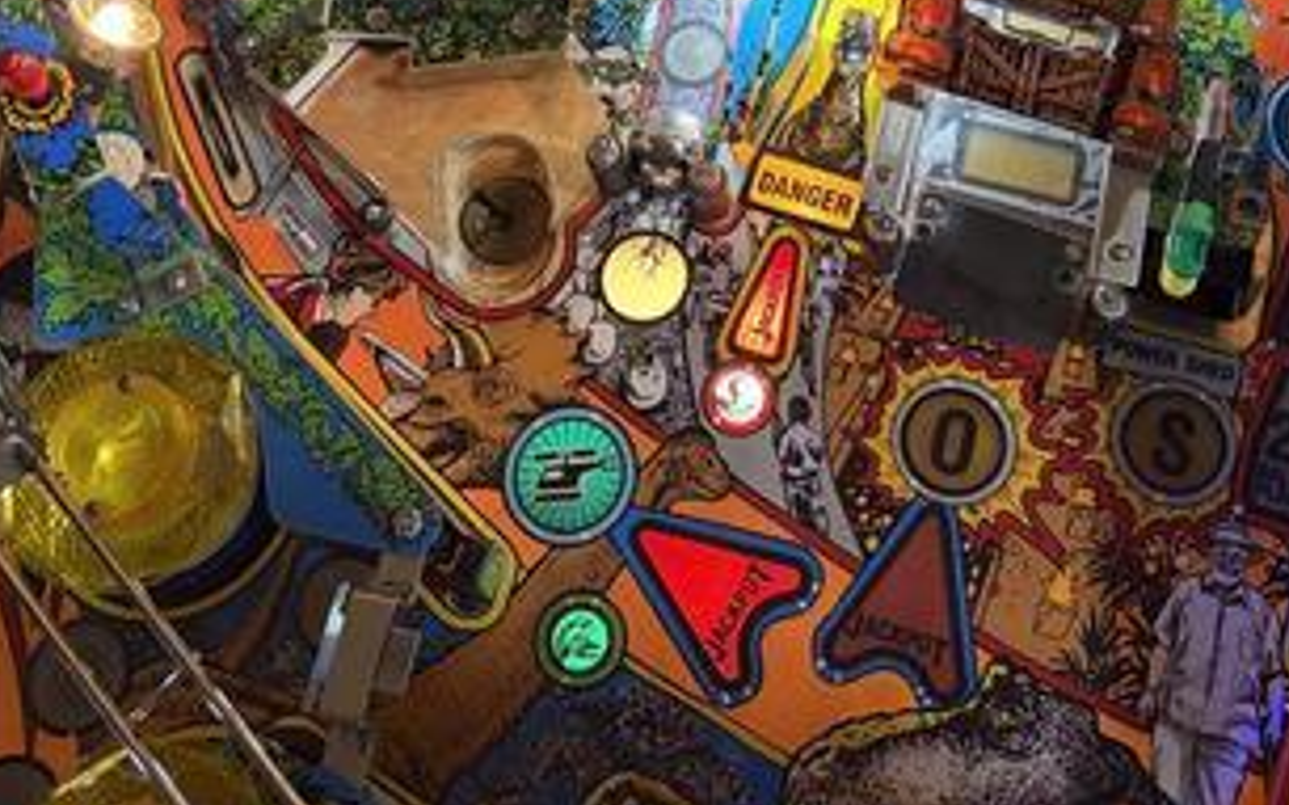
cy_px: -34
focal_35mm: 48
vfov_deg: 25.3
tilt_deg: -56.9
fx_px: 1686
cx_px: 739
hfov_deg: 41.7
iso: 250
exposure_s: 1/60
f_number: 1.6
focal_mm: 5.96
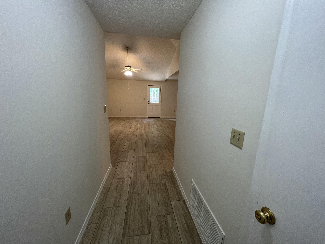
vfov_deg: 89.9
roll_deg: -1.7
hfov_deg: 106.2
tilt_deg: -11.0
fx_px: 122
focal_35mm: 13
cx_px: 162
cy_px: 122
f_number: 1.8
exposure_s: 1/60
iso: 160
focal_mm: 1.57
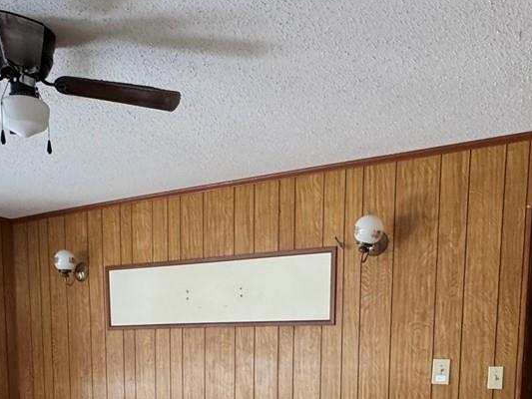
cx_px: 202
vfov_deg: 30.6
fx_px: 646
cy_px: 441
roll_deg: +1.2
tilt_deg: -7.4
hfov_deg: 44.4
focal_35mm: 42
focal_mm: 2.22
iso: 320
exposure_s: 1/99
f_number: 2.2
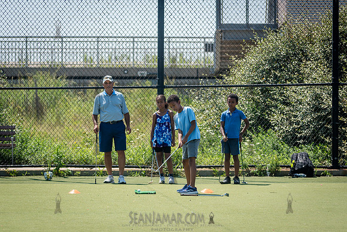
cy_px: 125
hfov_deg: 8.5
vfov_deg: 5.7
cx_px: 154
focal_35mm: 242
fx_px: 2334
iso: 100
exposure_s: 1/1000
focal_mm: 170
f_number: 4
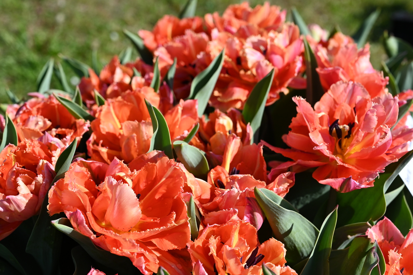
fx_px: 574
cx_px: 206
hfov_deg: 39.6
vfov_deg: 27.0
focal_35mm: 50
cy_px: 138
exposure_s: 1/2000
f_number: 8
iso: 640
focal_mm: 50
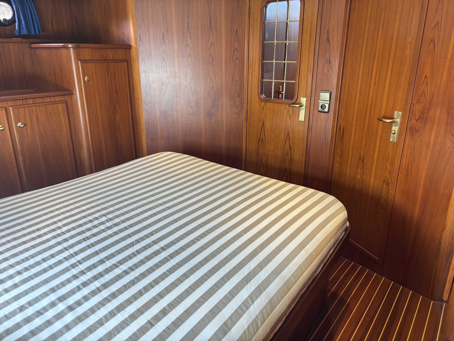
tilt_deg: -20.4
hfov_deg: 67.3
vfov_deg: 53.1
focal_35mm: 26
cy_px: 170
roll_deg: +0.3
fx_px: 341
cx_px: 227
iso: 160
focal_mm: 5.96
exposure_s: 1/60
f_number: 1.6
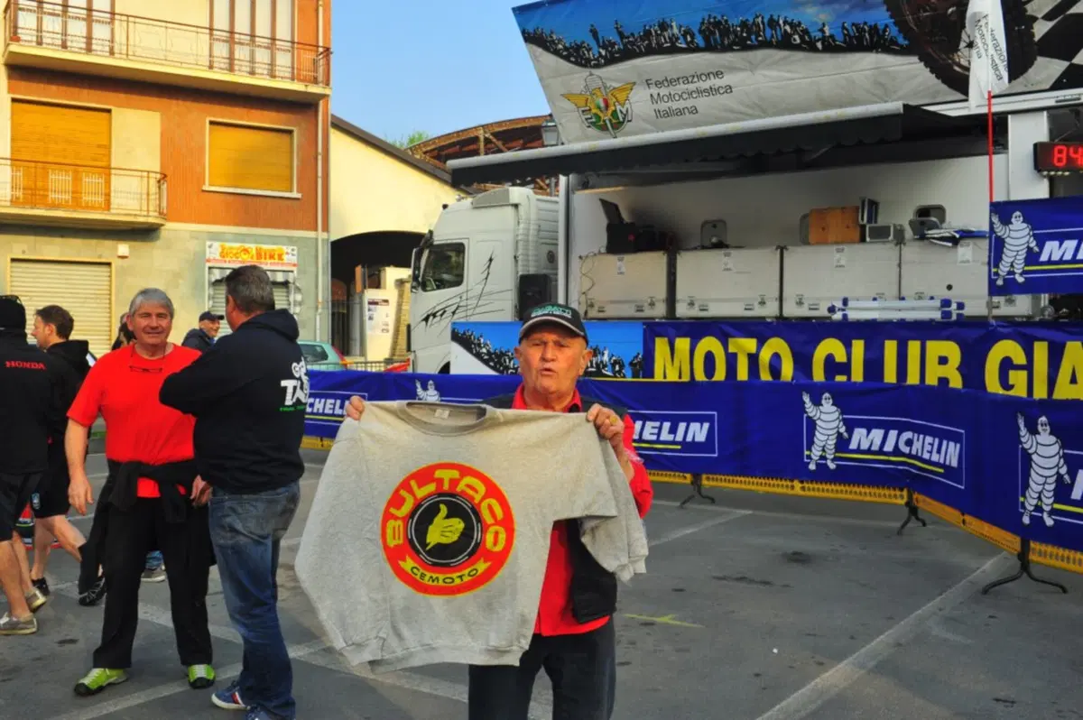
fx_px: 1052
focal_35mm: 35
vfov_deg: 37.8
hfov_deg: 54.5
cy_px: 360
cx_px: 542
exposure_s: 1/320
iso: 800
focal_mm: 35
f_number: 13
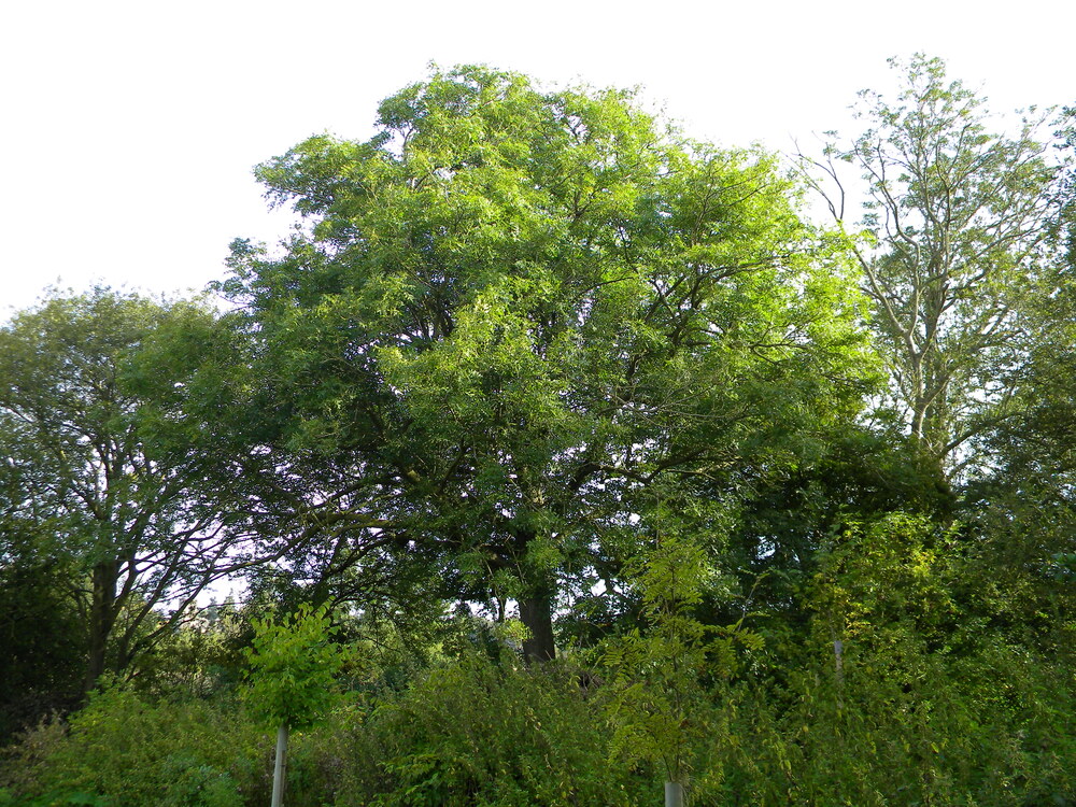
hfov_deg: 51.4
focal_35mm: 36
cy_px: 404
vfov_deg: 39.7
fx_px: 1119
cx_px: 538
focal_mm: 6.4
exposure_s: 1/188
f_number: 3.7
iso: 80
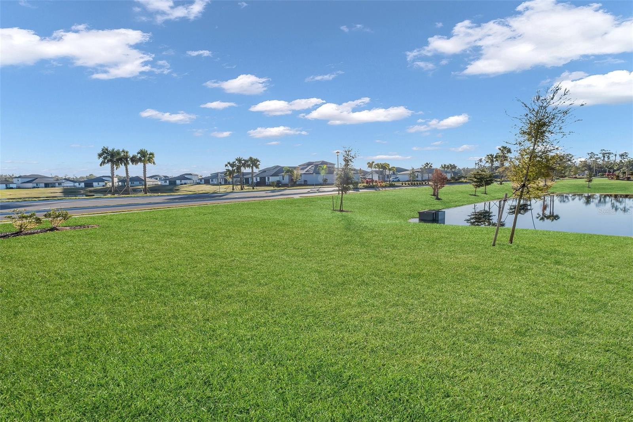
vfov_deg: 72.0
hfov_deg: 95.0
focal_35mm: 16
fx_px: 290
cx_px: 316
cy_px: 211
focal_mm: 11
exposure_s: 1/200
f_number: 16
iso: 100
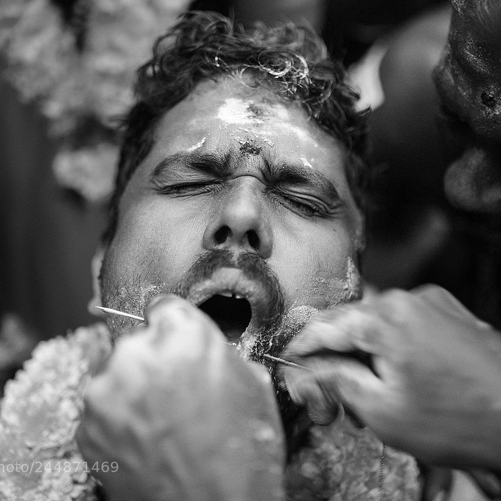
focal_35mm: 45
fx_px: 737
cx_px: 250
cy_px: 252
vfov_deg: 37.6
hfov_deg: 37.6
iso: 800
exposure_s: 1/40
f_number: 1.4
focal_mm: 35
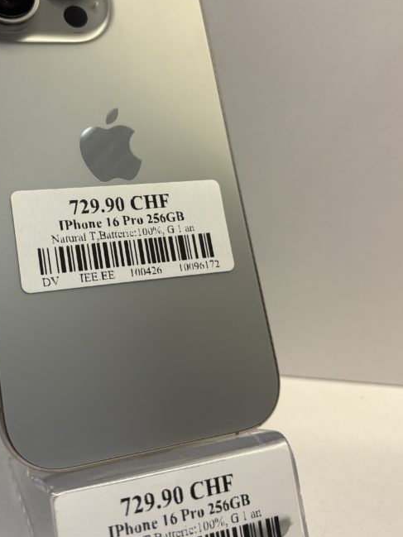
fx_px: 636
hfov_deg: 34.8
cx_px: 133
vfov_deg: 45.7
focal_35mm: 41
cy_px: 234
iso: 64
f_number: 1.6
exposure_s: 1/100
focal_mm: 5.96
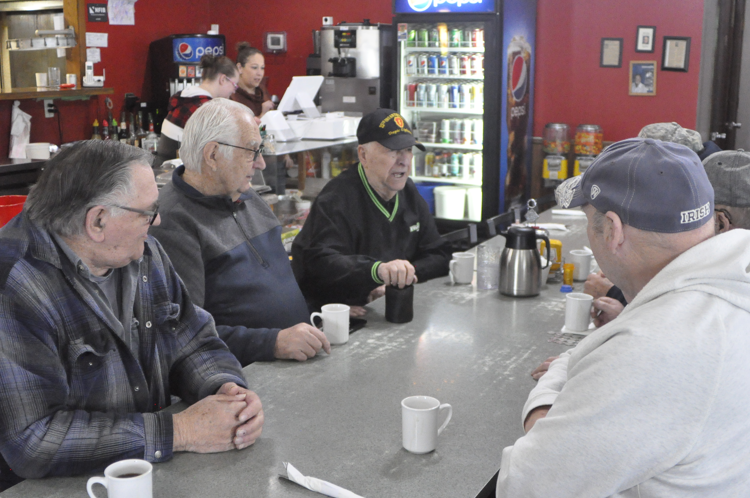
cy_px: 248
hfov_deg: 45.5
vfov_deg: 31.1
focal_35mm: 43
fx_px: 895
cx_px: 381
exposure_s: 1/60
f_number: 4
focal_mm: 28
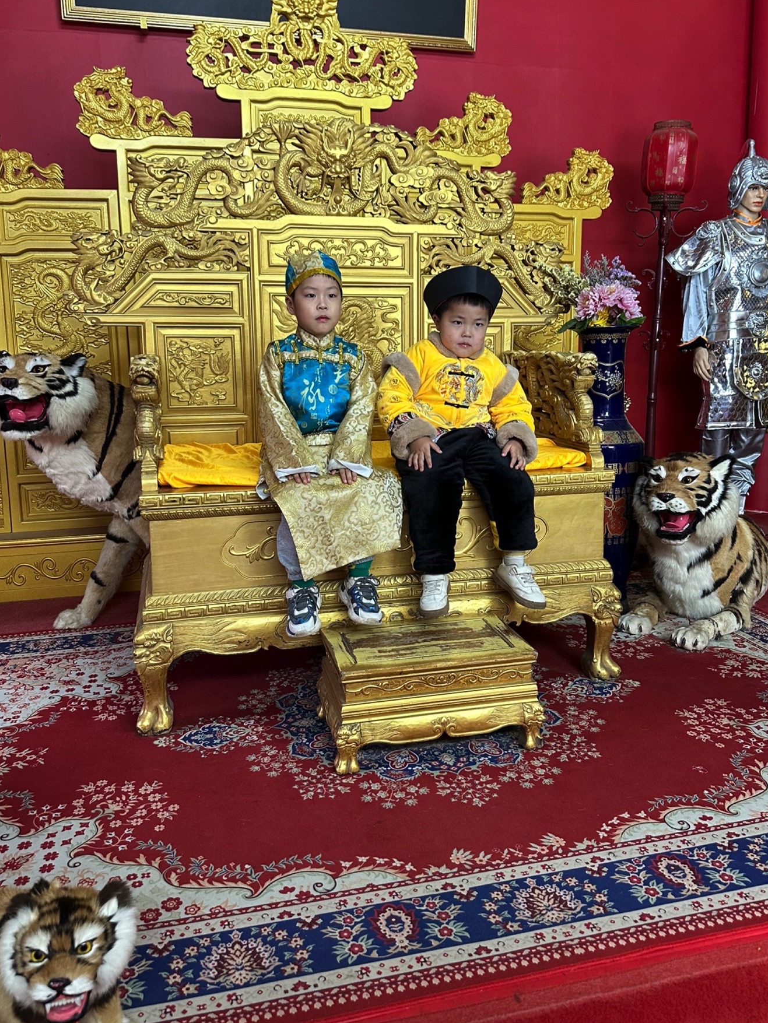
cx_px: 391
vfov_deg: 63.3
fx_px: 828
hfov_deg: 49.8
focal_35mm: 28
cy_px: 469
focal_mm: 6.86
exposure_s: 1/100
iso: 160
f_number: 1.78
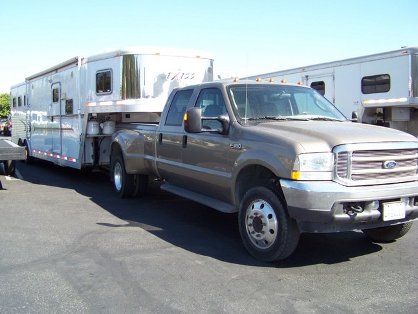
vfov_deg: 36.8
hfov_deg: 47.8
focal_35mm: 39
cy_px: 160
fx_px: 471
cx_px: 195
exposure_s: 1/400
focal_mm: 5.85
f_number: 2.8
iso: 72
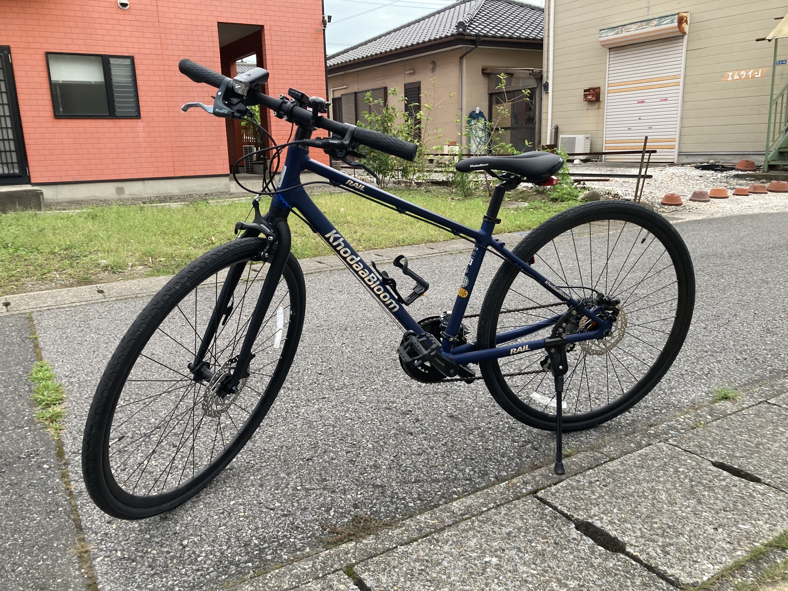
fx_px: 637
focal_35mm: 28
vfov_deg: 49.7
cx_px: 394
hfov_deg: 63.4
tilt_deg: -13.4
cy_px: 296
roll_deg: +1.7
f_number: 1.8
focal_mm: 3.99
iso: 80
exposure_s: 1/121
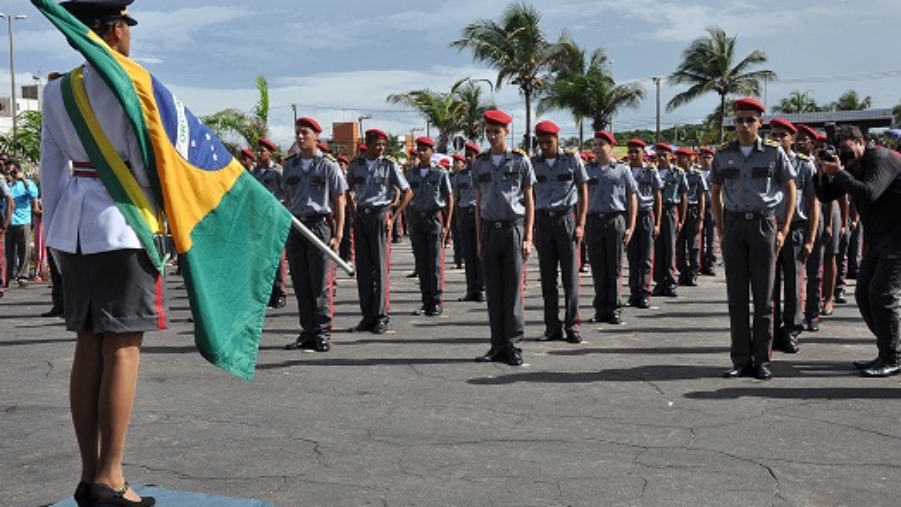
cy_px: 228
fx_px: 1075
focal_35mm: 45
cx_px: 441
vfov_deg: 26.5
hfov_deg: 45.5
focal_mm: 28
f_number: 18
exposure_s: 1/125
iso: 200
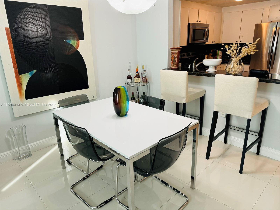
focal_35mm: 24
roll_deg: +2.1
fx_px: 194
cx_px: 140
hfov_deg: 71.6
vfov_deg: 56.8
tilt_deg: -18.7
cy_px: 105
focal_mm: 6.86
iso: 160
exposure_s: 1/60
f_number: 1.78
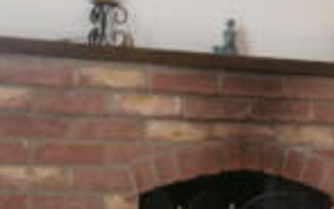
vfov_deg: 12.0
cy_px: 137
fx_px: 993
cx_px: 326
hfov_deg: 18.6
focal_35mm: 109
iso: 100
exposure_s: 1/30
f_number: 2.8
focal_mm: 4.7
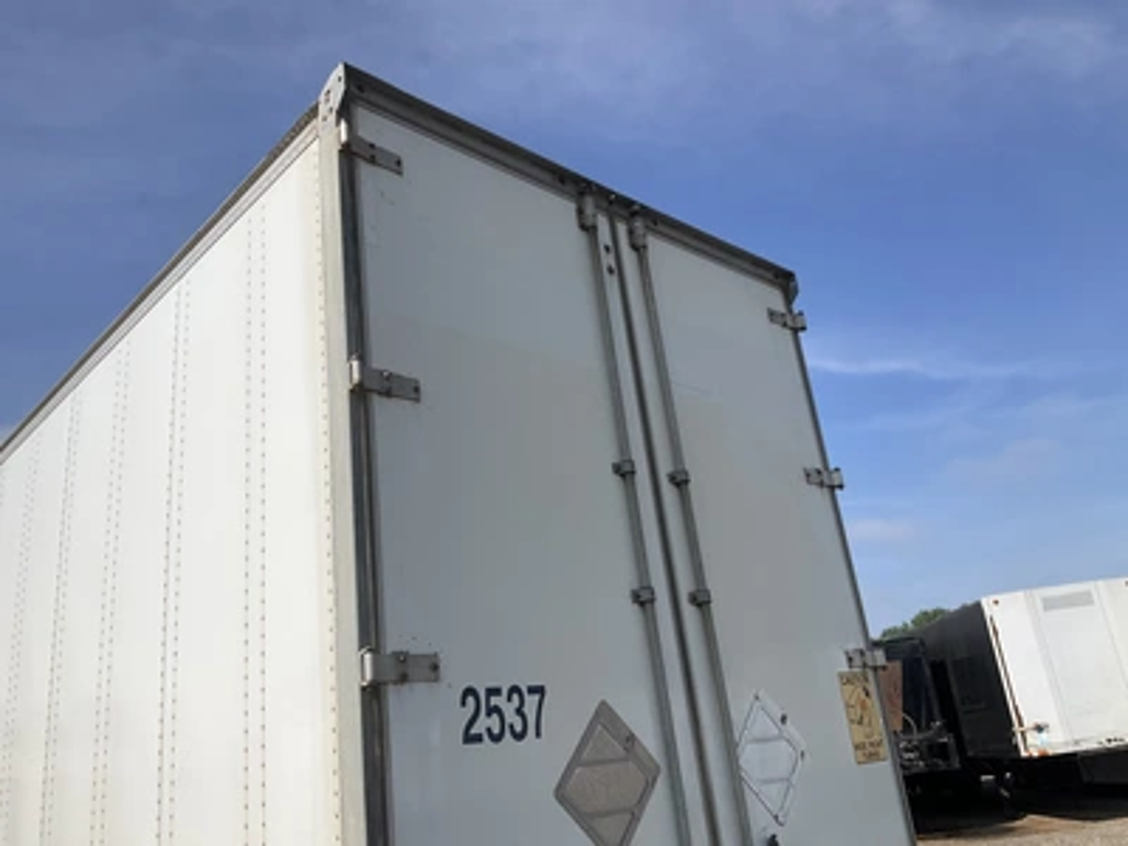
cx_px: 564
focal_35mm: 29
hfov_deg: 61.7
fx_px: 945
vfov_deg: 48.2
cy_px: 423
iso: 25
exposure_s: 1/3534
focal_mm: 3
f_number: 1.8
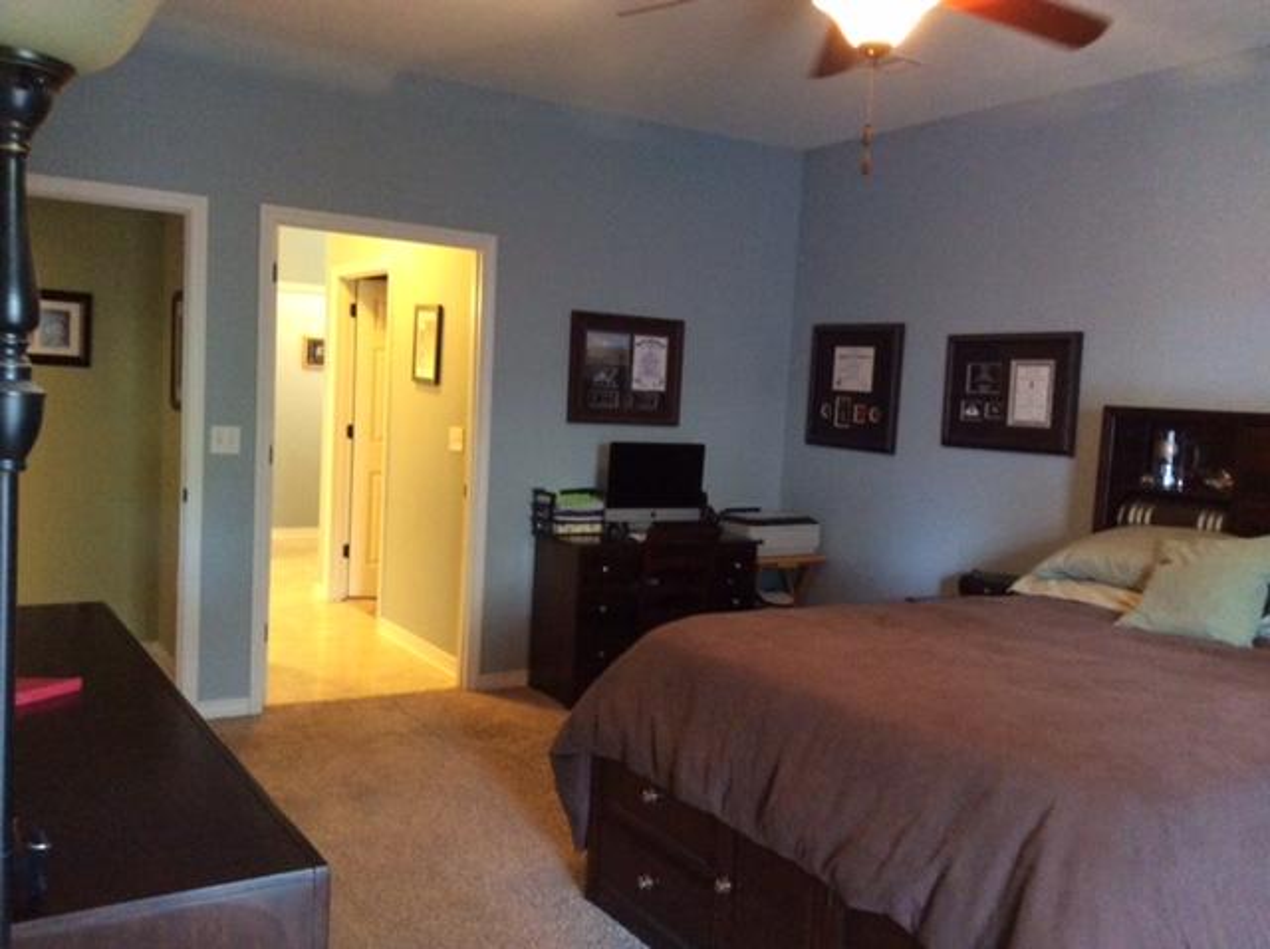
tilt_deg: -3.5
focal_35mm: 32
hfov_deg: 56.9
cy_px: 474
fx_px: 1172
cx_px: 635
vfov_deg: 44.1
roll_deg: -2.3
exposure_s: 1/20
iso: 320
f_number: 2.4
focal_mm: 3.3
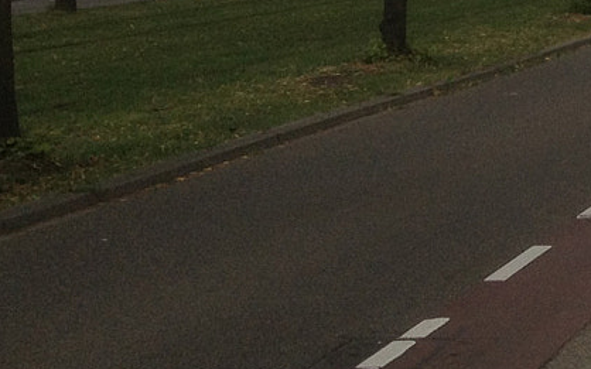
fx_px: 2287
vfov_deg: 8.9
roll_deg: -0.6
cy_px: -259
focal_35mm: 142
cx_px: 1094
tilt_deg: +3.4
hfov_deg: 13.2
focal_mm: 4.28
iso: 50
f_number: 2.4
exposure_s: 1/484
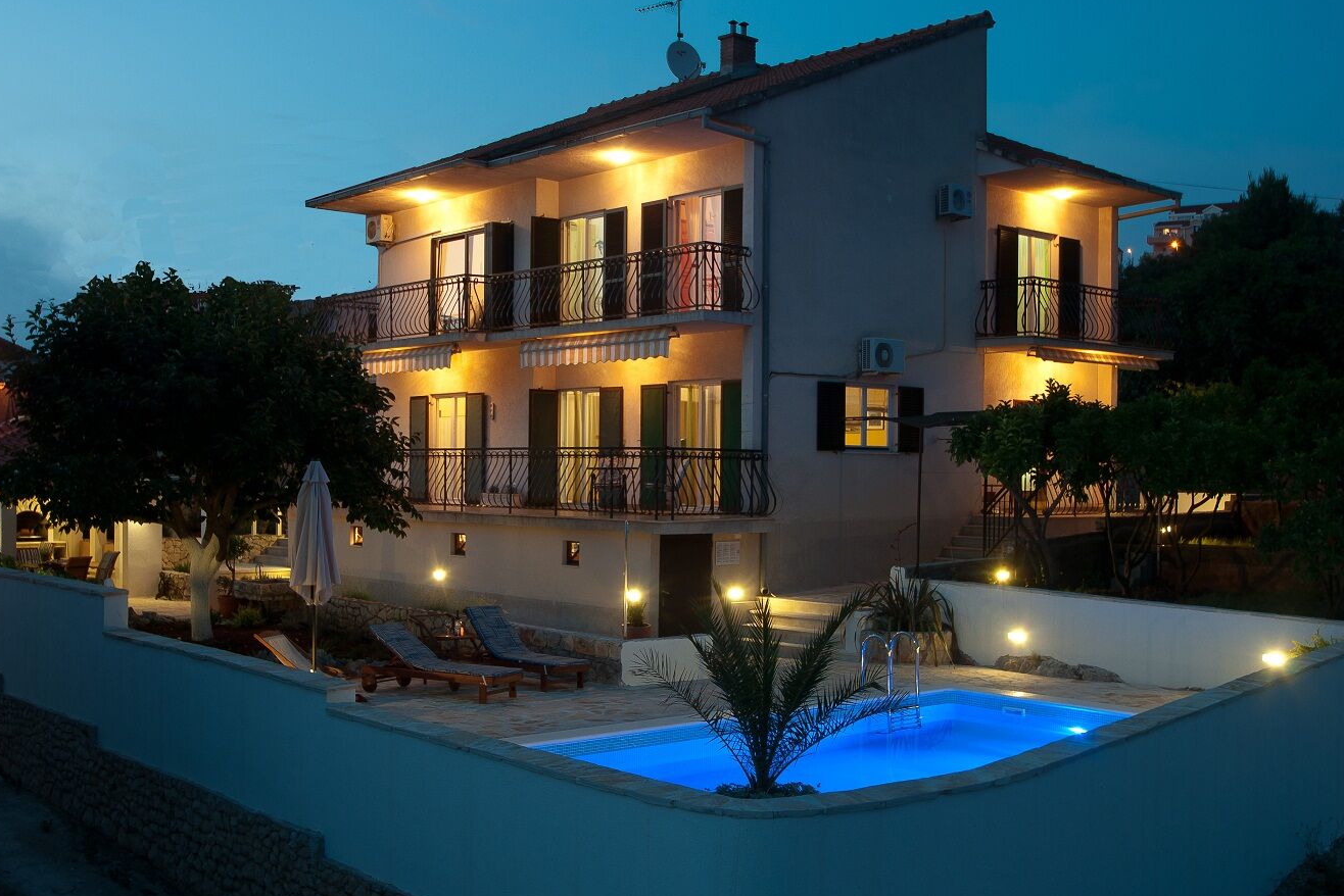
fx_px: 1531
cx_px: 623
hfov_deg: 47.4
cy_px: 464
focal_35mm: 41
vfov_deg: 32.6
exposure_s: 5
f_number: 8
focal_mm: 24
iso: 100
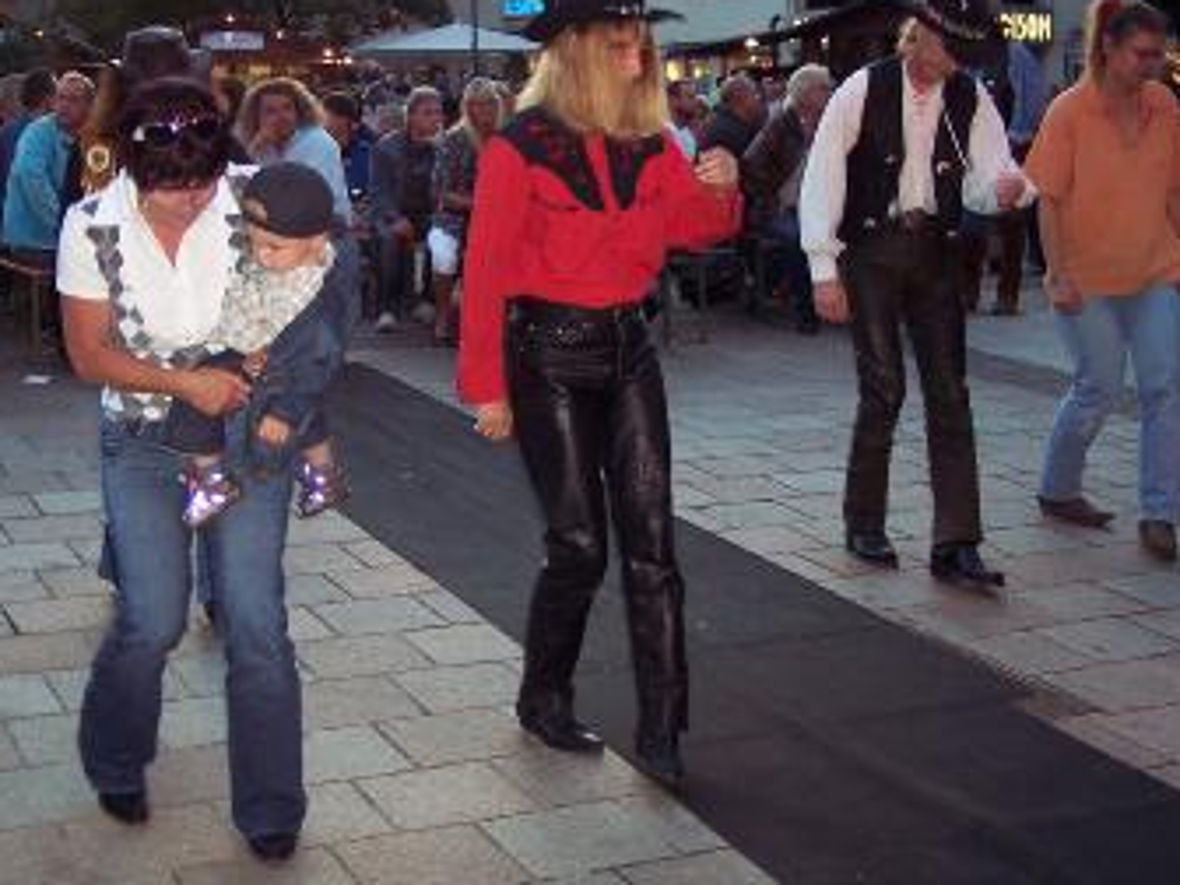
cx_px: 471
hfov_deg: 33.1
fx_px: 1977
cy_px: 363
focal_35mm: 58
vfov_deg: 25.2
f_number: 2.8
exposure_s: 1/60
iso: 140
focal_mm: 8
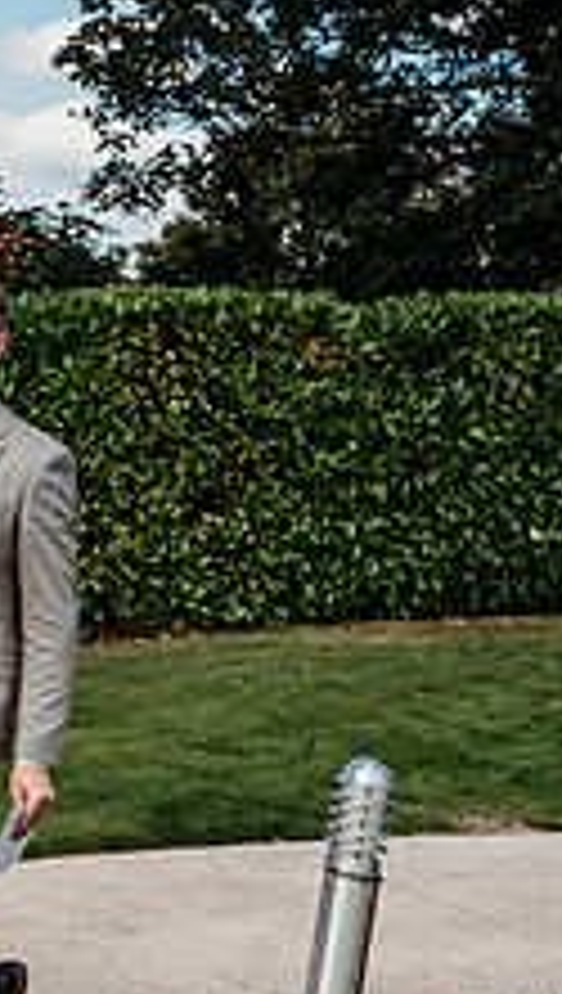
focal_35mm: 96
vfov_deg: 22.1
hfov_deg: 12.0
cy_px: 697
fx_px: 2533
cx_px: -324
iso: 400
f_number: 3.5
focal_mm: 35
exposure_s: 1/2500
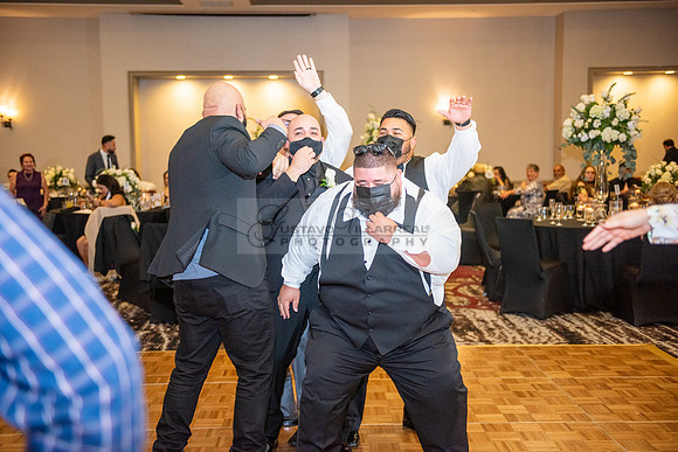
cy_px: 226
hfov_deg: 41.1
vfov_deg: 28.1
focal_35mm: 48
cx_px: 339
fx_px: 904
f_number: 2.8
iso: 1600
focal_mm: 48
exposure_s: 1/250
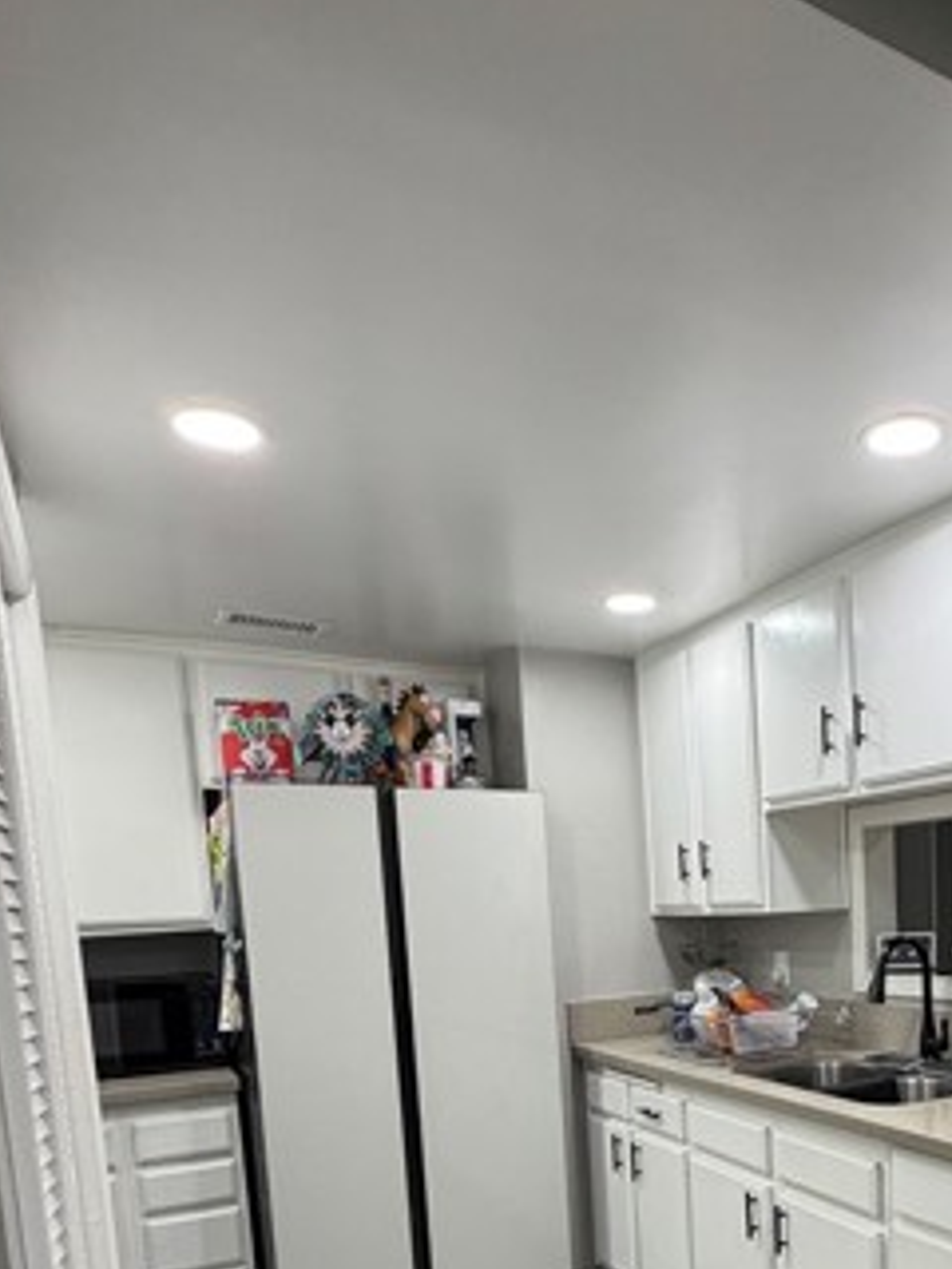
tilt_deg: -6.6
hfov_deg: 46.9
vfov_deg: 58.2
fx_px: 1027
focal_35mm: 28
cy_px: 1031
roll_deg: +1.0
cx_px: 770
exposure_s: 1/120
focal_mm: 2.22
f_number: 2.2
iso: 250
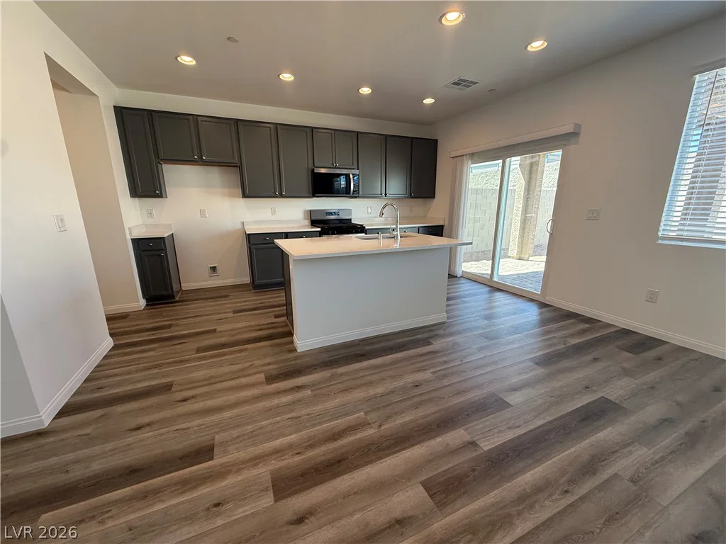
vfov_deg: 85.7
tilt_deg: -13.9
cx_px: 363
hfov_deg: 102.1
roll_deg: -0.1
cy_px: 272
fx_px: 294
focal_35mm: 14
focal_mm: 2.22
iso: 160
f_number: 2.2
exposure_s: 1/120
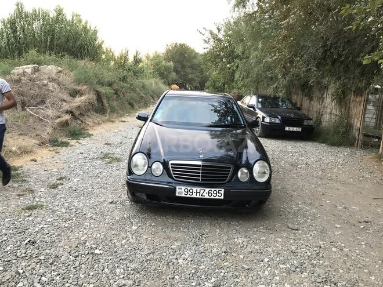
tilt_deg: -9.9
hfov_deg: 63.4
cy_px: 144
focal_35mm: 28
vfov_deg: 49.7
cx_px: 192
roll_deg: -2.1
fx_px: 310
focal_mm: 3.99
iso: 32
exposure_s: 1/20
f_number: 1.8
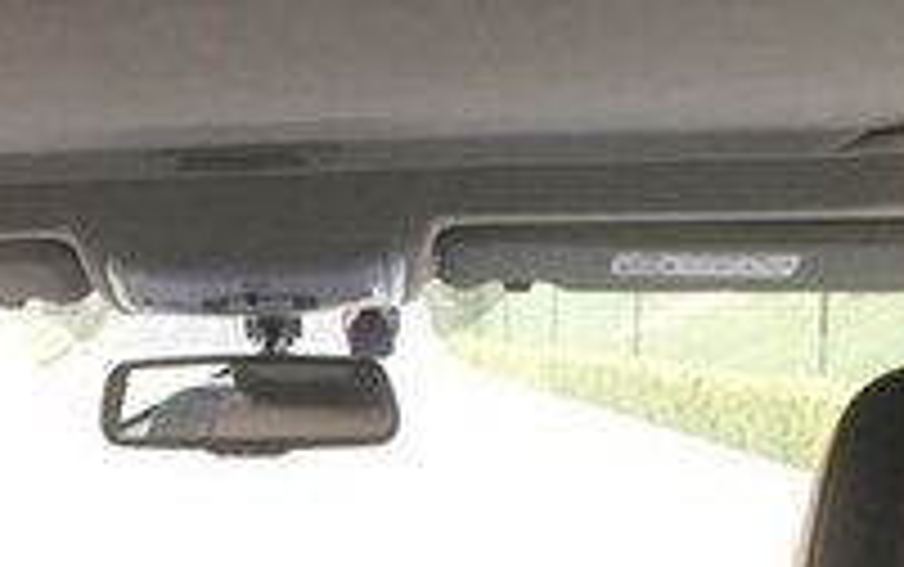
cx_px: 292
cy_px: 970
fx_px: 2490
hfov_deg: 20.5
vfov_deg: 12.1
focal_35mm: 101
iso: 125
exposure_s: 1/33
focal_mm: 4.15
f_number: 2.2
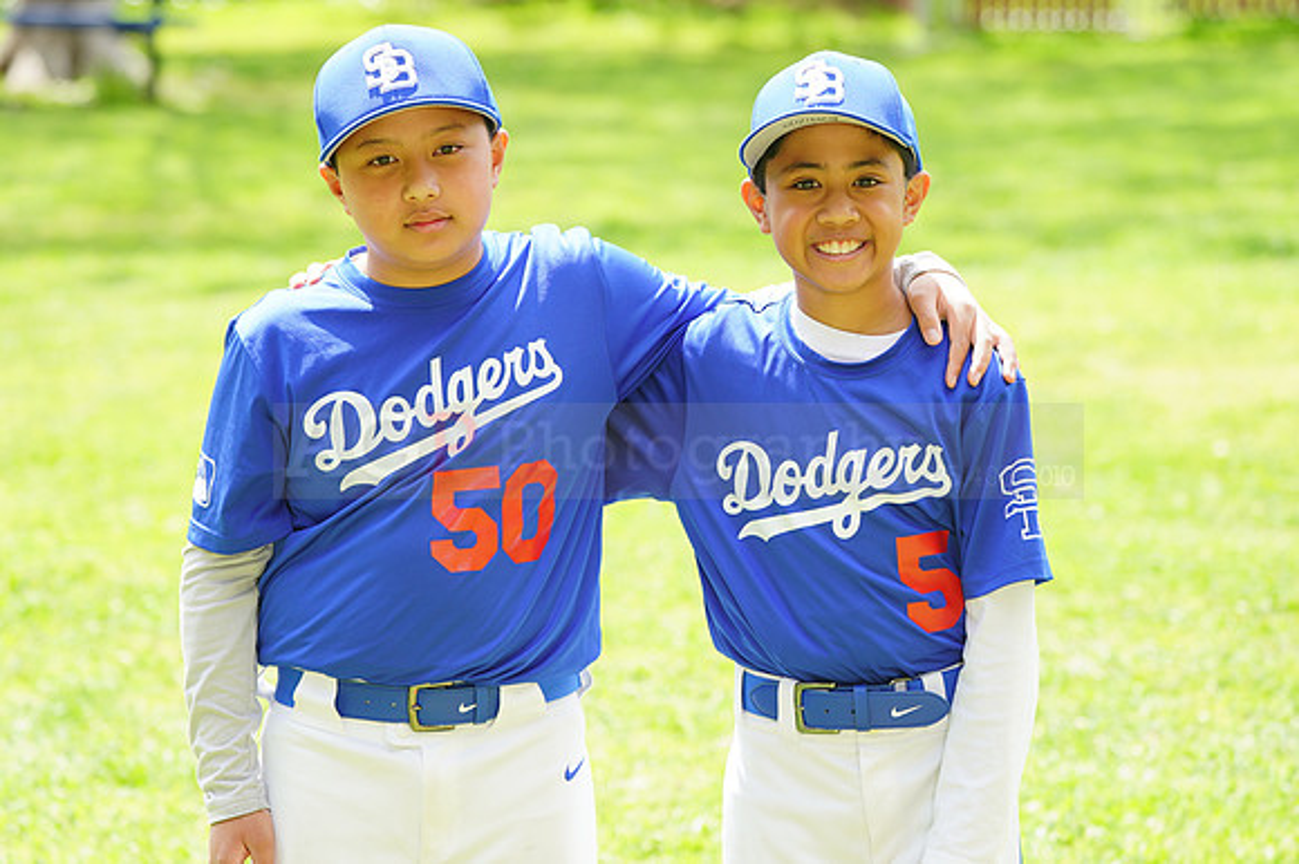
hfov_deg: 11.5
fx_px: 6455
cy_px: 432
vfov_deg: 7.7
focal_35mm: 179
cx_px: 650
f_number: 6.3
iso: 200
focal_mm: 179
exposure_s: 1/200
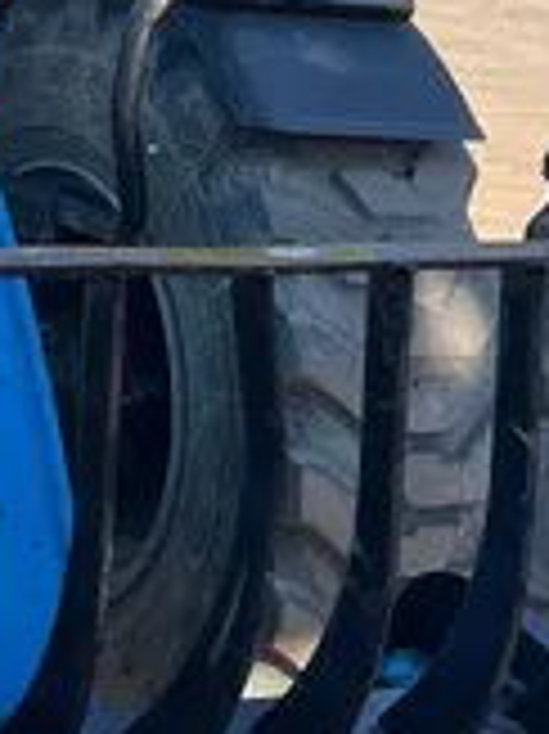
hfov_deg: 11.4
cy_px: -83
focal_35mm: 117
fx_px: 2477
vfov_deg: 16.3
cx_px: -540
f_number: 1.6
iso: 50
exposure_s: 1/992
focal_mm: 5.1
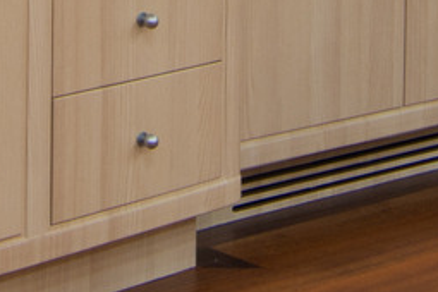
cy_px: -334
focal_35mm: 153
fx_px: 1860
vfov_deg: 8.4
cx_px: 213
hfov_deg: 13.4
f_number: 10
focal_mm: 13
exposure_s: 1.3
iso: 100
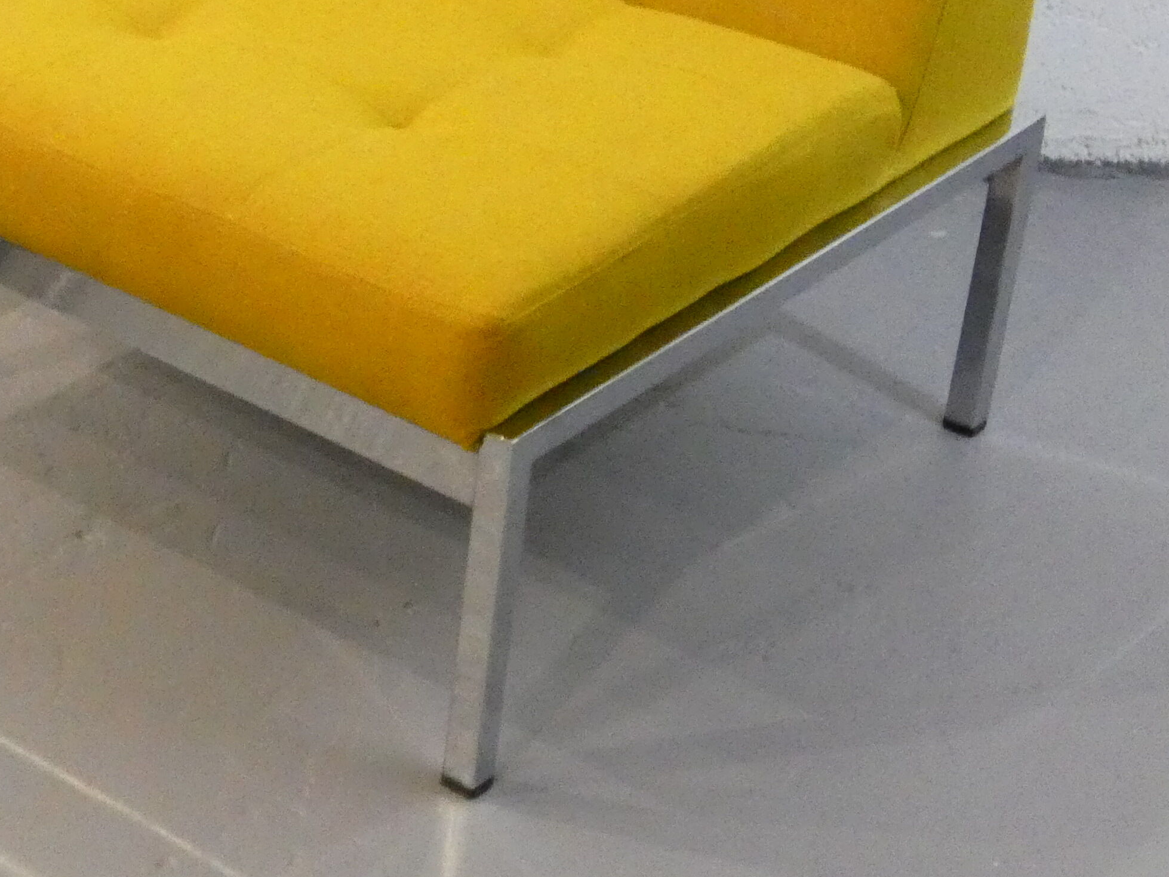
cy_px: 171
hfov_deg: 20.4
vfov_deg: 16.3
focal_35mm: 90
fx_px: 3040
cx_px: -215
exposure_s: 1/80
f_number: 3.5
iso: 1250
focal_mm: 6.5
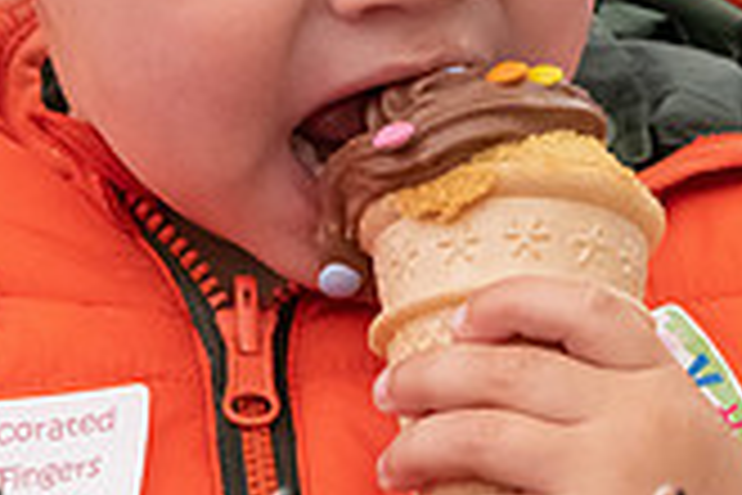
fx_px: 4493
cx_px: 337
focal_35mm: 218
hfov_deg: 9.4
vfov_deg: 6.3
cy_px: 52
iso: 5000
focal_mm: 62
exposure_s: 1/320
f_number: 8
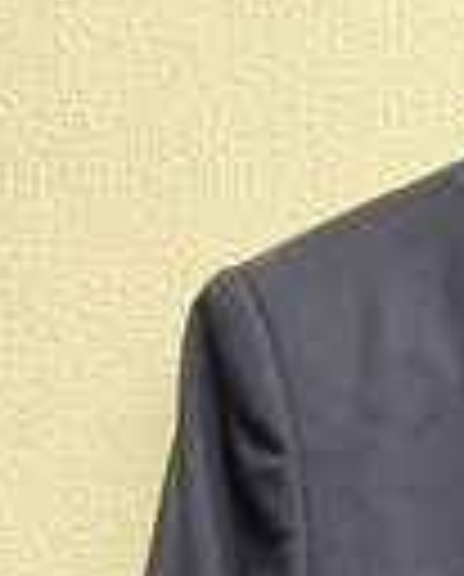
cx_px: 791
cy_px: 1071
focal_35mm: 99
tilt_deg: -5.6
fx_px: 1693
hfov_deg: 14.1
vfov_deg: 16.0
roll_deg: +0.8
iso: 200
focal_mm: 5.96
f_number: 1.6
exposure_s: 1/50
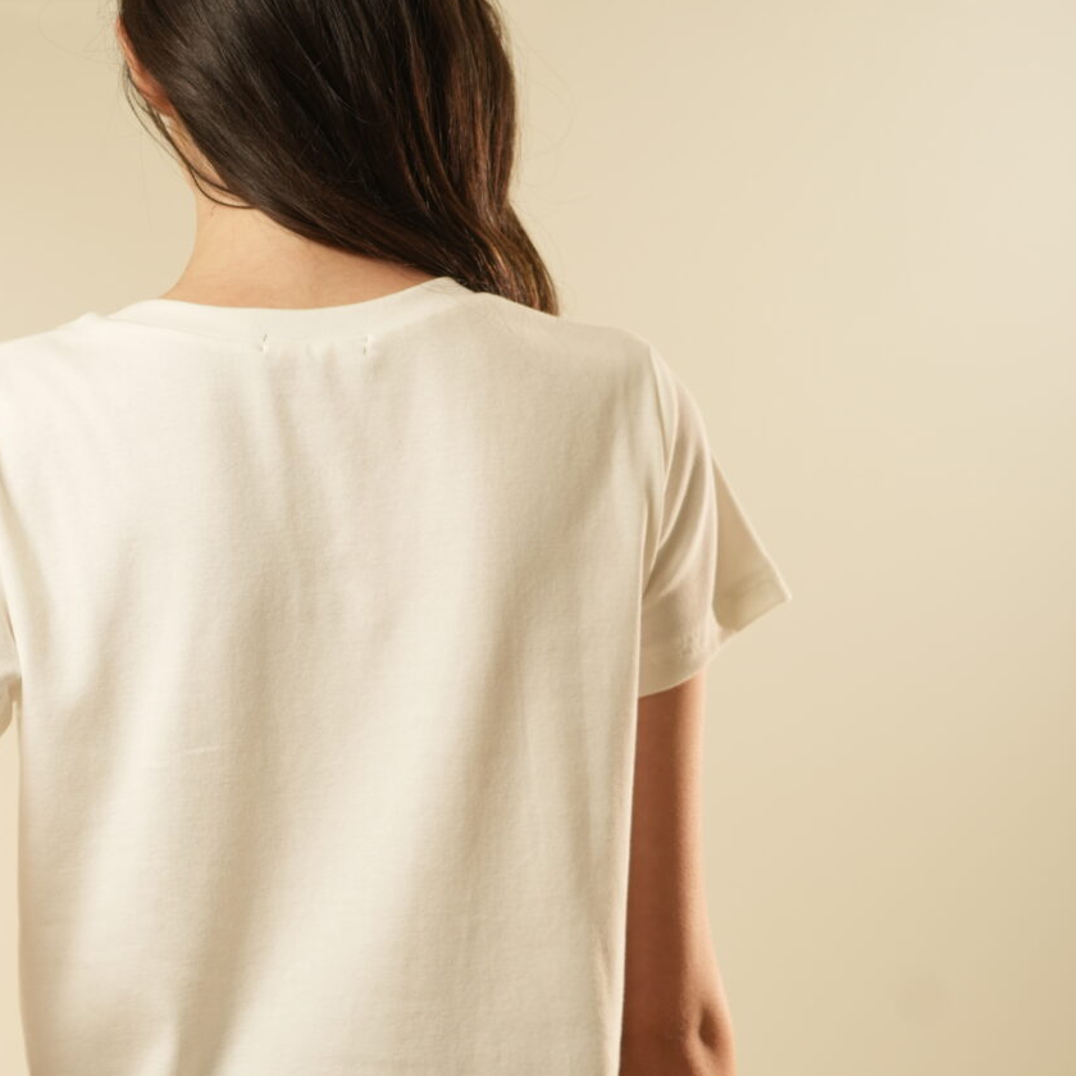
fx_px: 3200
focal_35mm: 91
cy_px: 790
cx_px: 311
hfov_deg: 19.0
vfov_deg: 19.0
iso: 500
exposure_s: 1/125
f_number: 3.5
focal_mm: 50
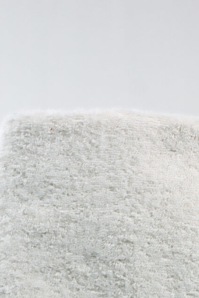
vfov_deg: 21.5
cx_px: 199
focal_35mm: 90
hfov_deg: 14.9
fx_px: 746
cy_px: 325
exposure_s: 1/60
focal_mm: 20.2
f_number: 8
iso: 160
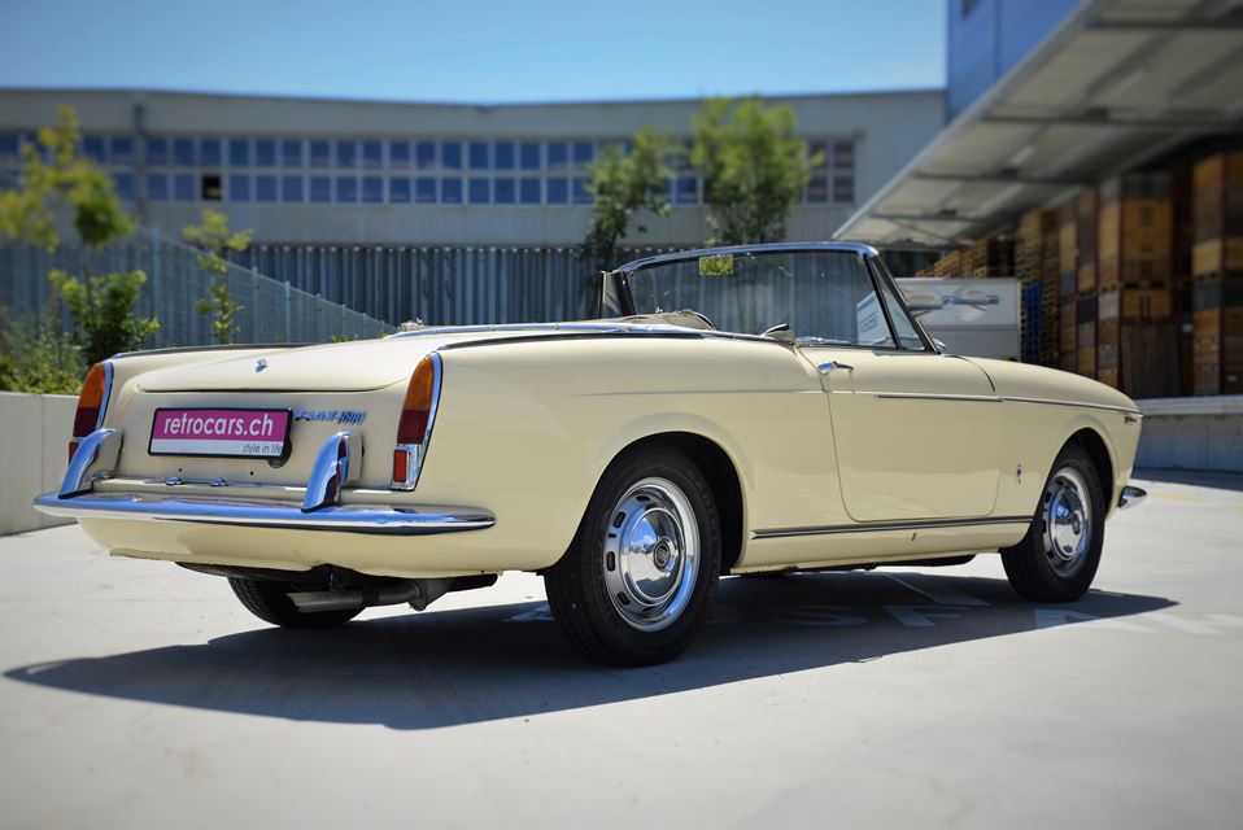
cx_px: 622
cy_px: 415
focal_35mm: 50
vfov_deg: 27.0
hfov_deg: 39.6
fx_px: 1727
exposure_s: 1/250
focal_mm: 50
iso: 100
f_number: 8
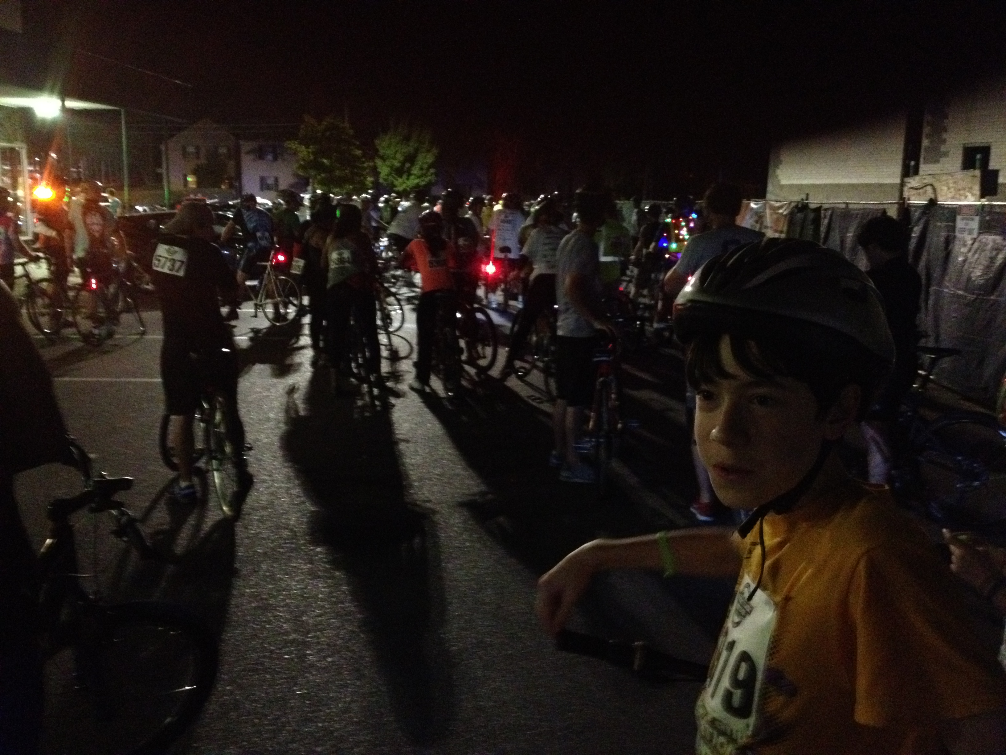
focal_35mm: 35
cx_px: 503
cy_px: 378
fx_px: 1017
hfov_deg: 52.6
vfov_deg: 40.7
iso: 800
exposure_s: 1/15
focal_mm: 4.28
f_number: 2.4
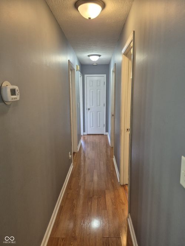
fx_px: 164
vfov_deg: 73.9
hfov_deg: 58.9
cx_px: 92
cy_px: 123
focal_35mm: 23
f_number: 1.8
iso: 320
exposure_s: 1/120
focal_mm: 5.4
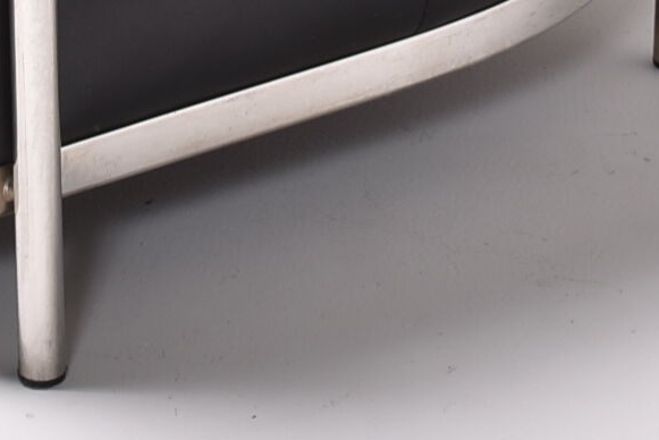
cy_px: -472
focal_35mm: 240
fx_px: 4388
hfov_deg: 8.6
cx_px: 93
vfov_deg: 5.6
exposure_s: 1/200
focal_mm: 31
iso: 100
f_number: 10
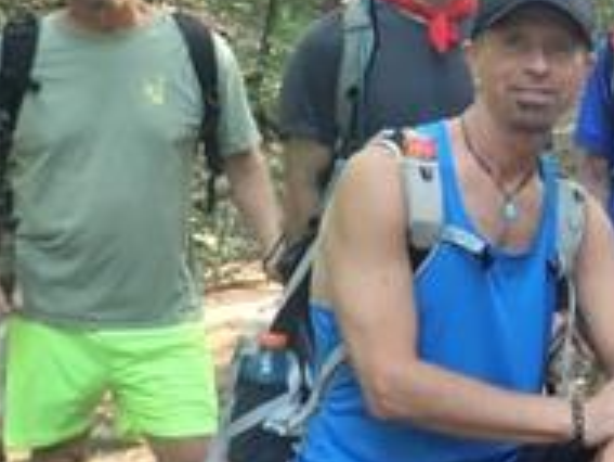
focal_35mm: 66
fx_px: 1171
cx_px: 705
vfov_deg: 22.3
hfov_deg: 26.6
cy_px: 194
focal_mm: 4.5
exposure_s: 1/60
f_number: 2
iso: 200
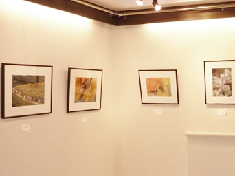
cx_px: 206
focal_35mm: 56
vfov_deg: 25.6
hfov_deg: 32.8
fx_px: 380
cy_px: 141
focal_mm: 4.7
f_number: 3.4
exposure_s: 1/50
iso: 100
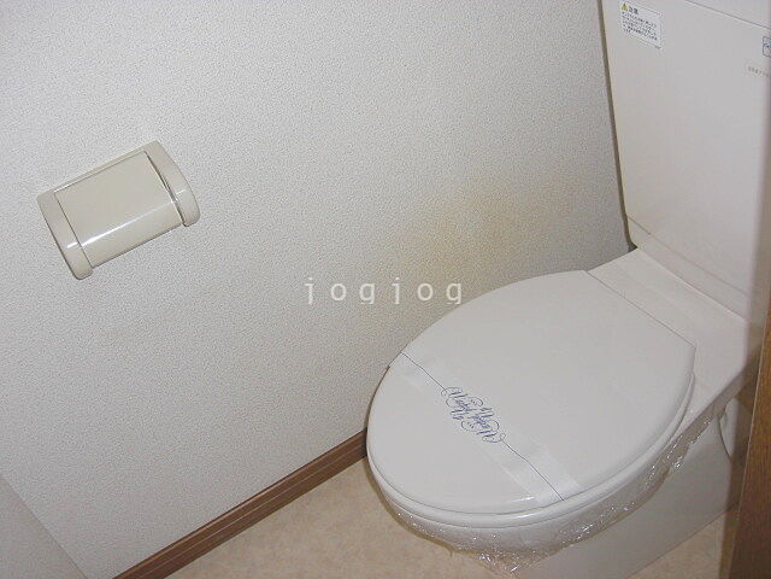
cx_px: 386
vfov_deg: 37.7
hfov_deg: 49.0
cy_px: 290
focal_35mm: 38
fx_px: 846
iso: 100
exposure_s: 1/60
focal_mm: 7.9
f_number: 2.8
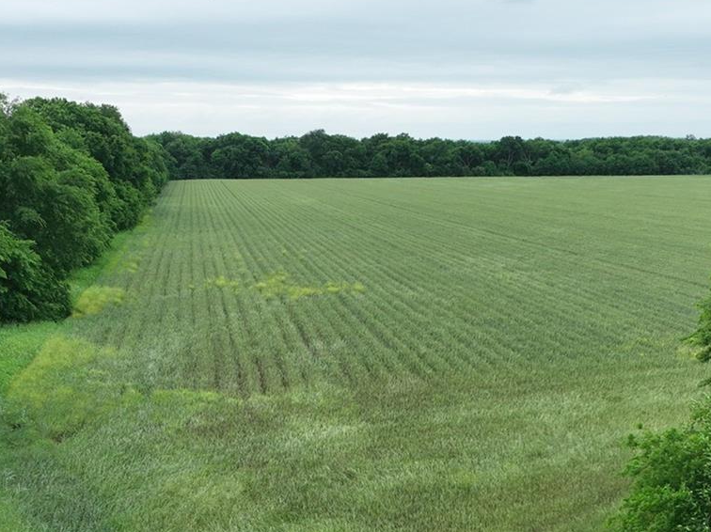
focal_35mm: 65
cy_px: 482
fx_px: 1334
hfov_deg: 29.8
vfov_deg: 22.0
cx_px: 373
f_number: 2.8
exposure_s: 1/640
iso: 200
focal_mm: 12.29
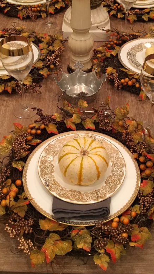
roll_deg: -1.1
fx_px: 305
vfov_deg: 47.9
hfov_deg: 28.3
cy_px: 101
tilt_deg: -38.9
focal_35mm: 42
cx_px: 84
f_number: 2.2
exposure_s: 1/30
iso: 200
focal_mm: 4.15
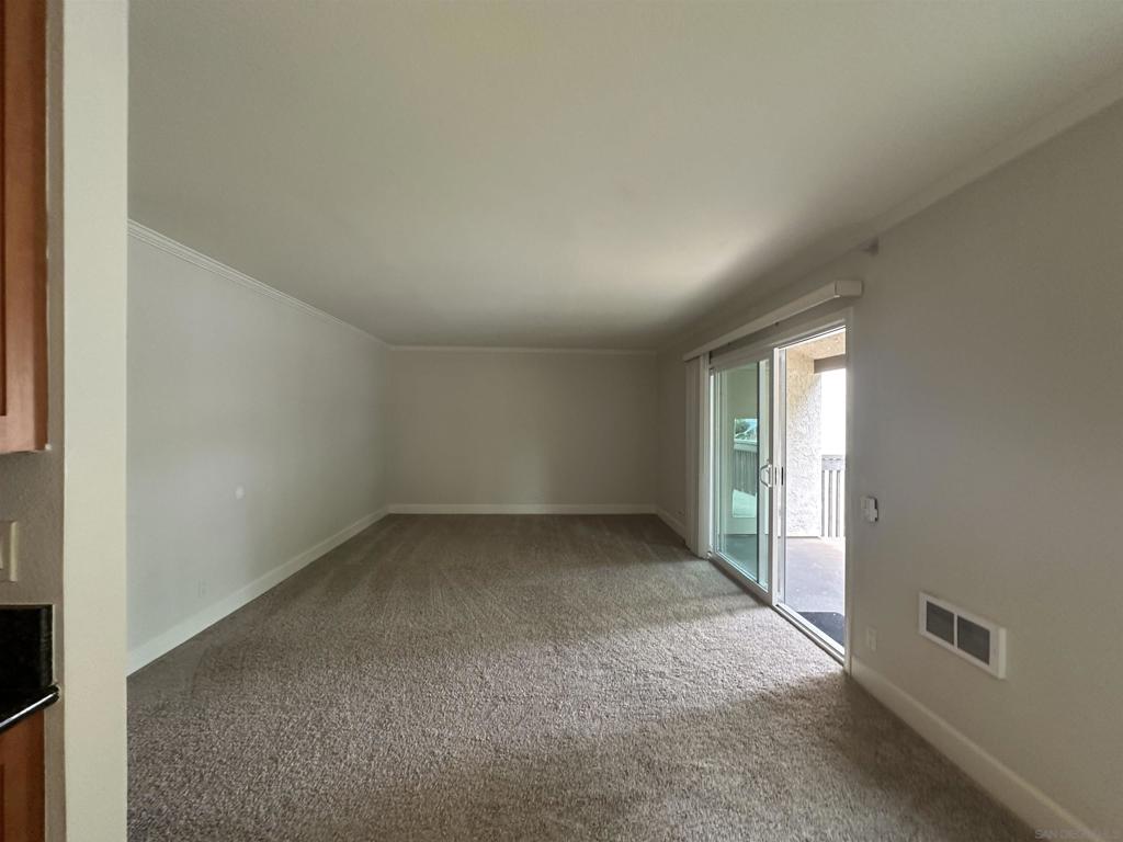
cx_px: 562
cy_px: 421
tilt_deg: -2.0
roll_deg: -0.2
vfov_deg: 85.7
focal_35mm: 14
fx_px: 454
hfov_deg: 102.1
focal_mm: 2.22
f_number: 2.2
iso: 200
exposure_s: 1/60
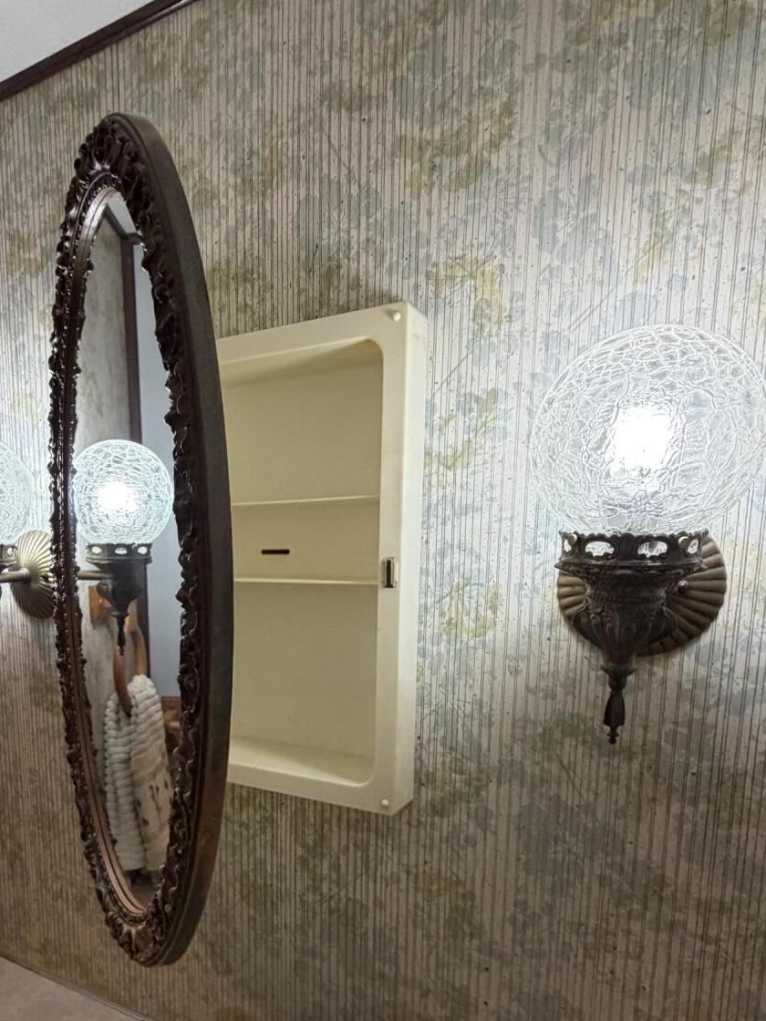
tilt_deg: -9.6
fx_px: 738
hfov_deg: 53.5
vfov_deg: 67.7
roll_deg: +0.5
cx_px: 240
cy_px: 672
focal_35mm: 25
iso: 200
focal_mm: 2.22
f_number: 2.2
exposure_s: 1/120
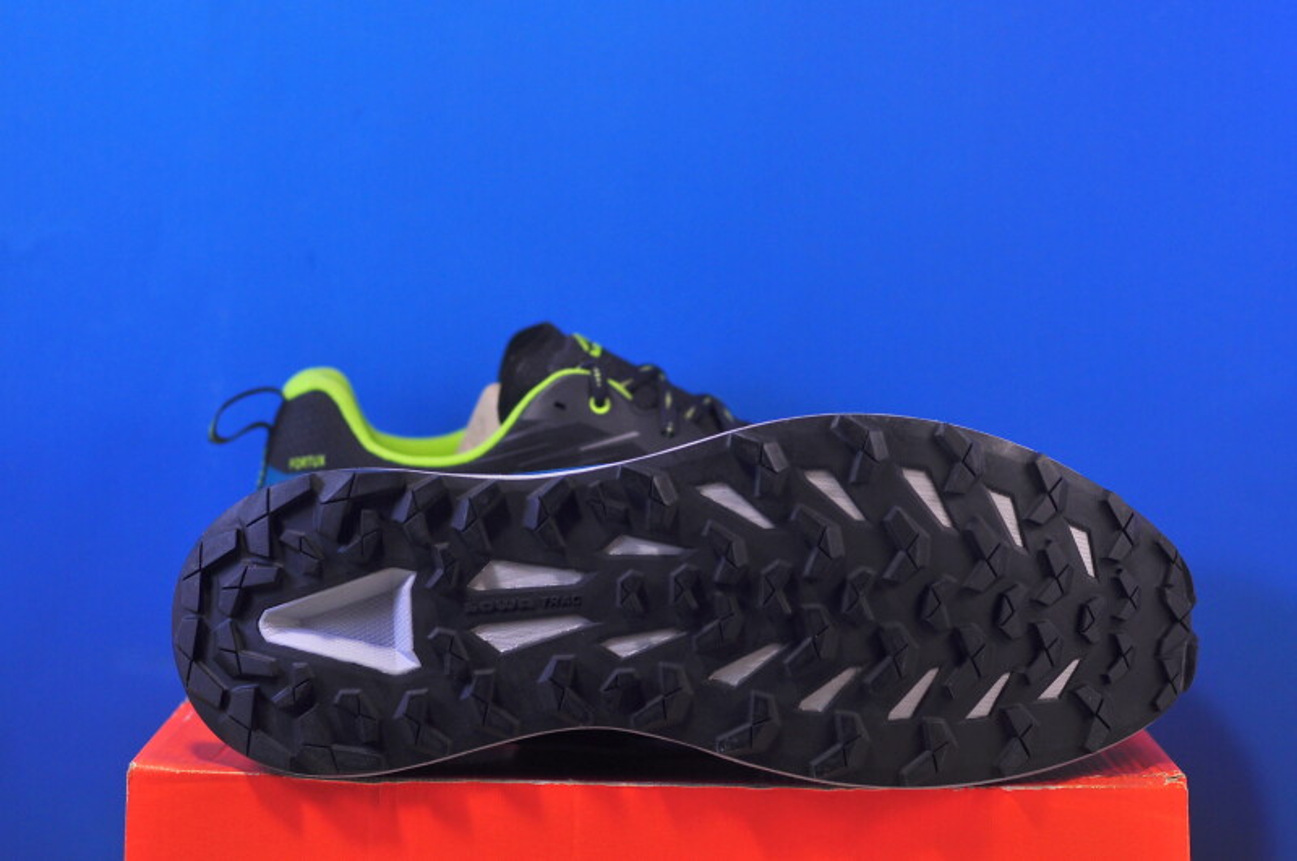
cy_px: 430
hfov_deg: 27.0
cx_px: 648
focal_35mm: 75
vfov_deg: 18.1
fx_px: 2698
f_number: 2.8
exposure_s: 1/320
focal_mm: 50
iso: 250
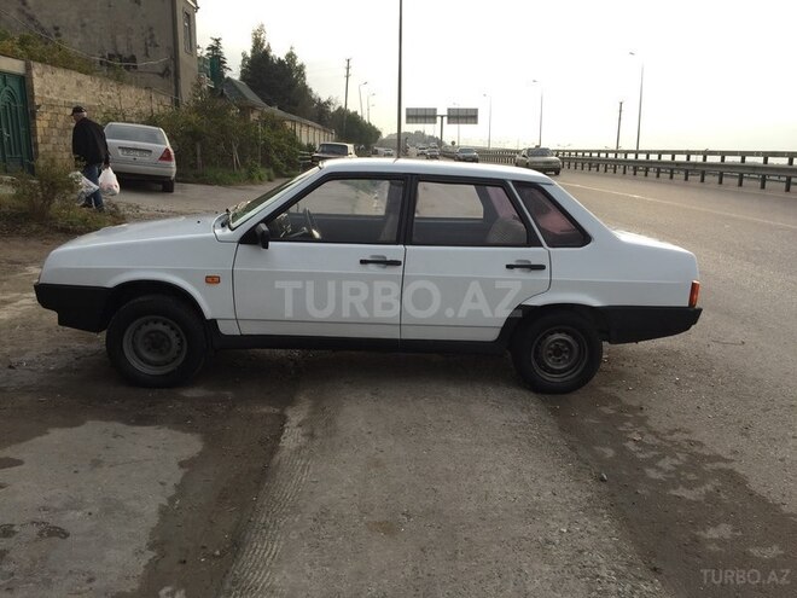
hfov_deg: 61.7
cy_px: 299
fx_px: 668
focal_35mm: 29
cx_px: 398
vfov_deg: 48.2
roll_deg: -1.5
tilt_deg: -12.1
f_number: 2.2
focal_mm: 4.15
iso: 32
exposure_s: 1/879
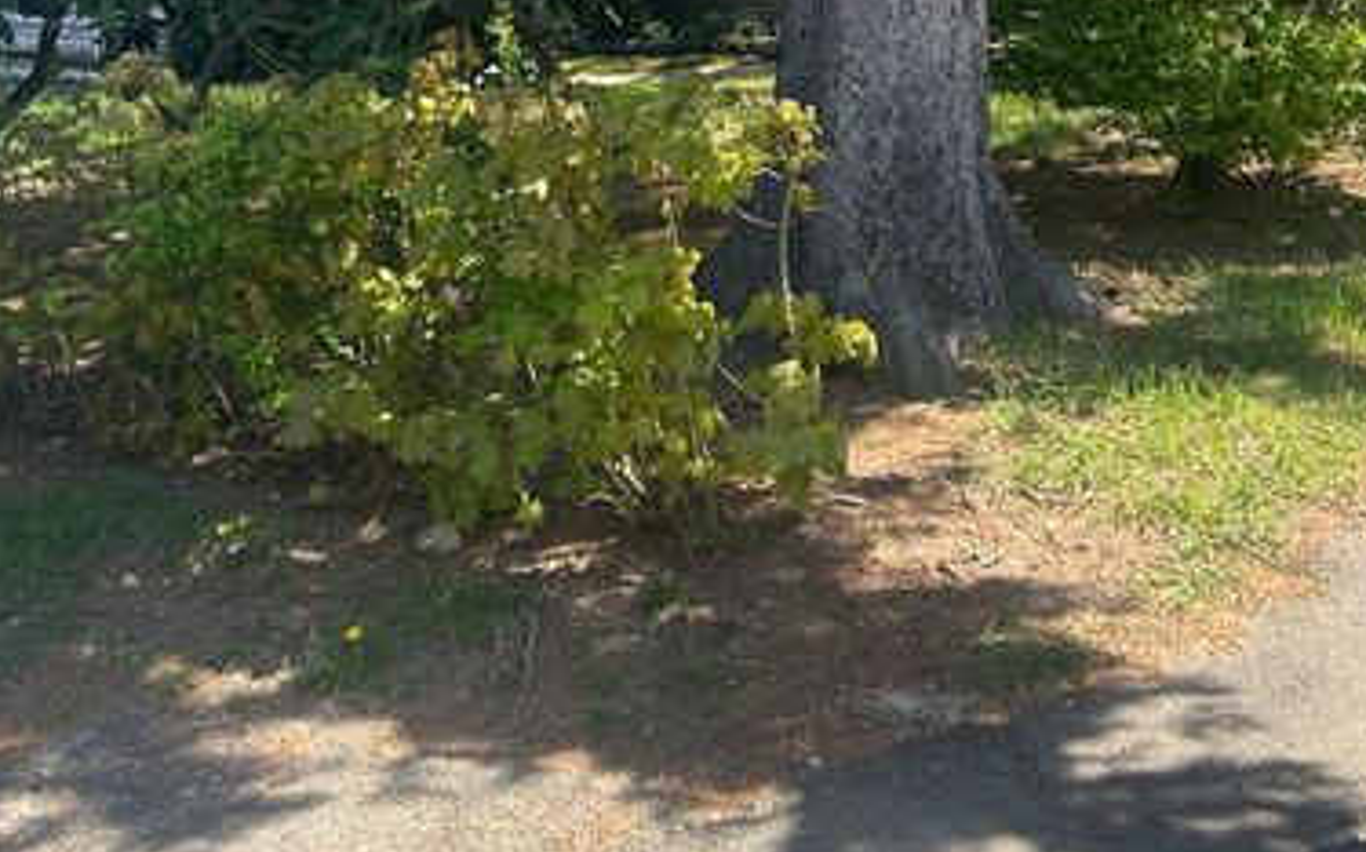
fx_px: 1823
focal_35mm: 49
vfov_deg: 24.2
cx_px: 725
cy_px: -140
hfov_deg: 41.1
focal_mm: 5.7
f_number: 1.5
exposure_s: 1/894
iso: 50
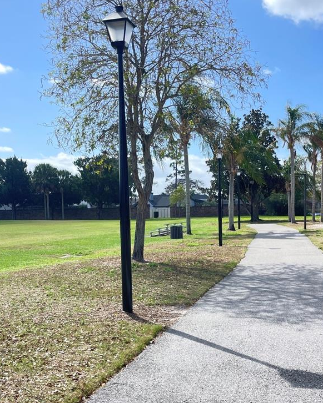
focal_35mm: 42
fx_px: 502
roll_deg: +1.4
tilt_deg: -1.4
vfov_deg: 43.7
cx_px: 163
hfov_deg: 35.7
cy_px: 234
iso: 32
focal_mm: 4.2
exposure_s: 1/1208
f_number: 1.6
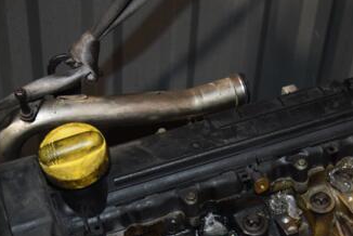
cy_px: 208
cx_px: 260
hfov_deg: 28.9
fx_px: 676
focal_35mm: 69
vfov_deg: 19.5
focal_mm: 25
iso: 800
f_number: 5
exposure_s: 1/60
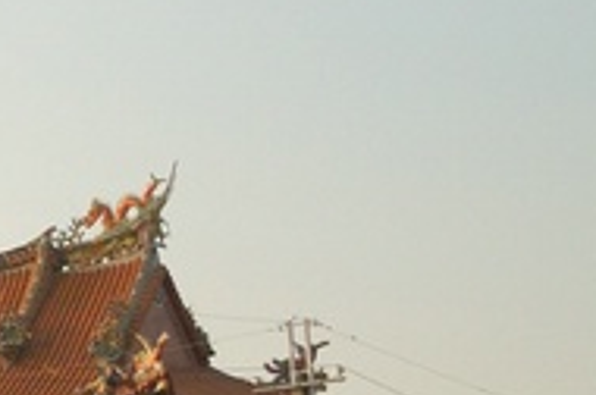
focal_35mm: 178
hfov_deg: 10.0
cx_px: -888
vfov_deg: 7.6
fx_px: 2942
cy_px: 472
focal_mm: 22
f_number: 6.3
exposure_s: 1/640
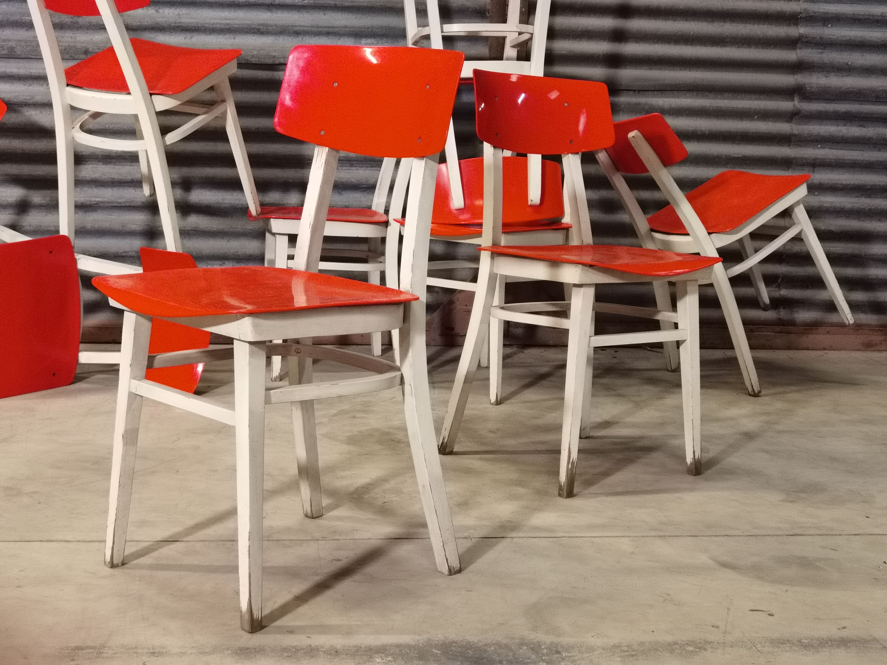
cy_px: 332
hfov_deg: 39.7
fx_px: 1230
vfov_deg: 30.3
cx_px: 444
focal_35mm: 48
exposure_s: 1/33.3
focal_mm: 6.71
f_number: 1.9
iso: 400
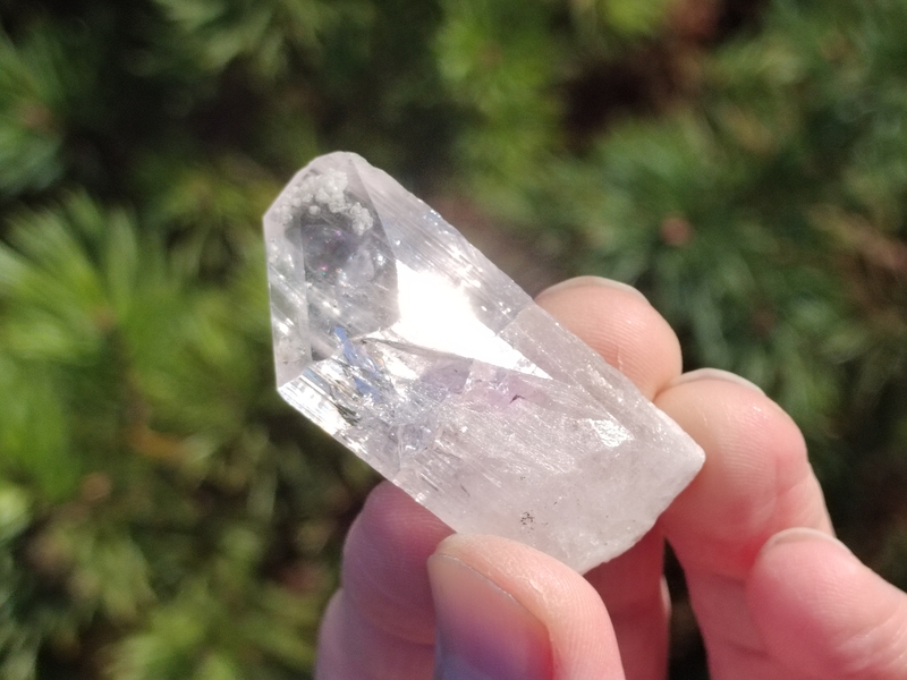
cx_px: 454
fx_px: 2122
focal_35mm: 81
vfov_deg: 18.2
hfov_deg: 24.1
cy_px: 340
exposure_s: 1/1917
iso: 281
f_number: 1.9
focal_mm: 5.52
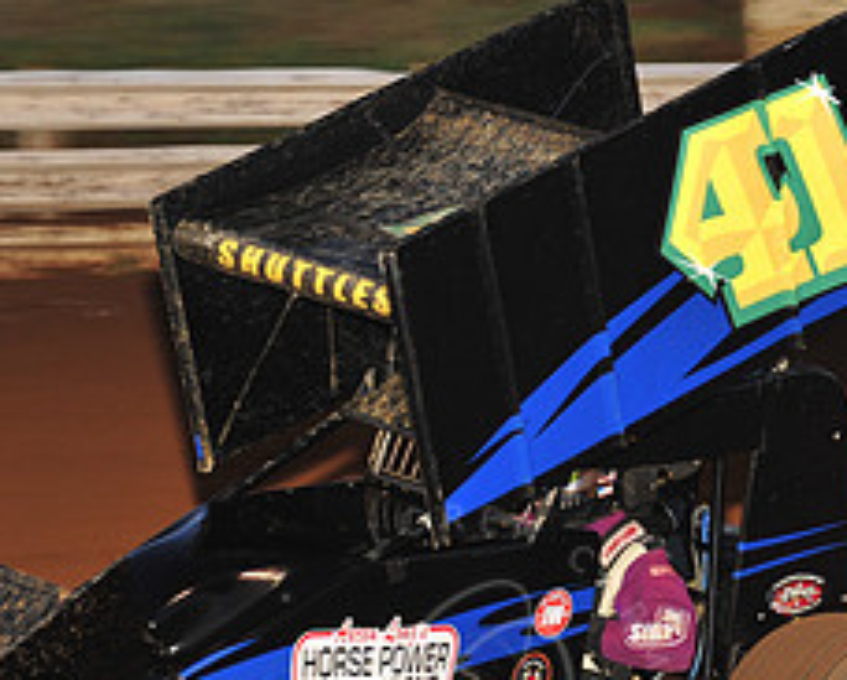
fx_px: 6702
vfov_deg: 5.8
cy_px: 386
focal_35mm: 267
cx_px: 453
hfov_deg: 7.2
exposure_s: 1/320
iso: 800
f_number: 6.3
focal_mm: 112
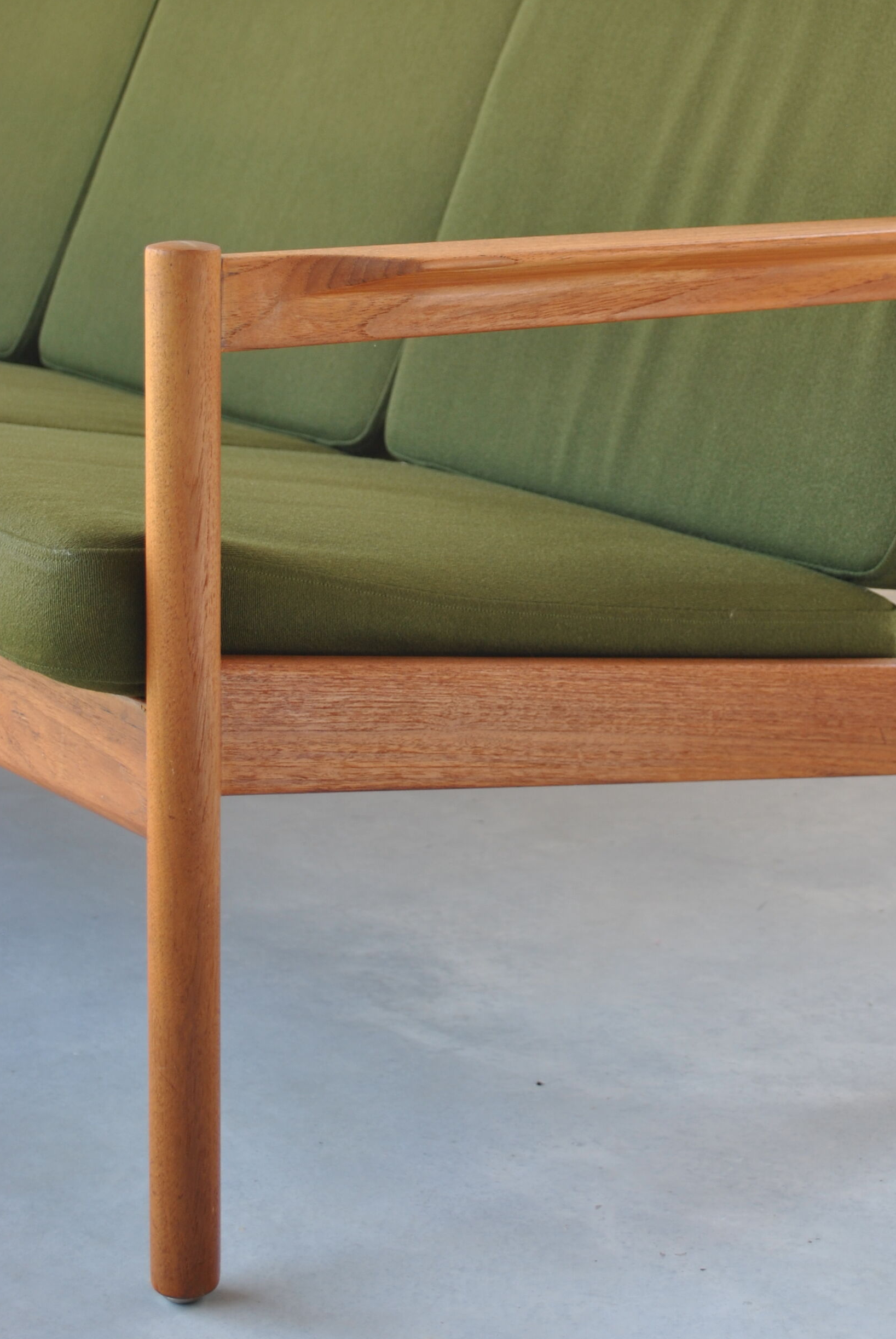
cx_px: 677
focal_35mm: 76
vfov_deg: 26.5
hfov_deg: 17.9
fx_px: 2829
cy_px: 435
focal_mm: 32
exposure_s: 1/20
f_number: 4.8
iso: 100
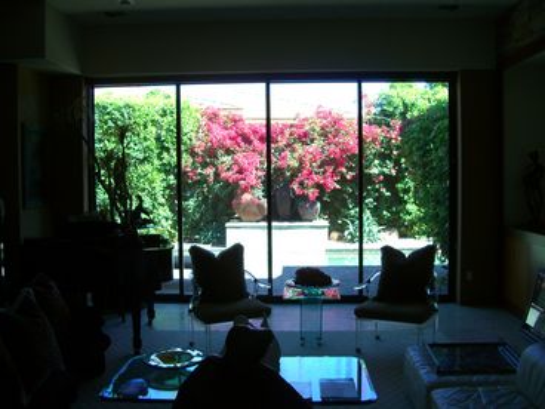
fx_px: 598
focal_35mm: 38
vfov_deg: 37.7
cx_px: 272
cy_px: 204
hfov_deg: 49.0
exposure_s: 1/100
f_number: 2.8
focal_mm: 7.9
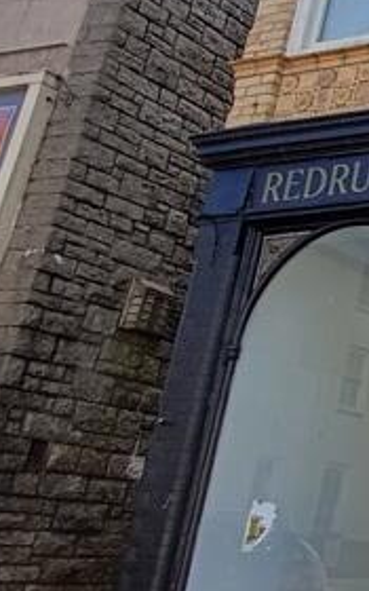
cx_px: 776
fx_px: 998
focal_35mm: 62
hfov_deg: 15.7
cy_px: 173
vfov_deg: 32.5
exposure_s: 1/656
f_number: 2.2
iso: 40
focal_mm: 1.64
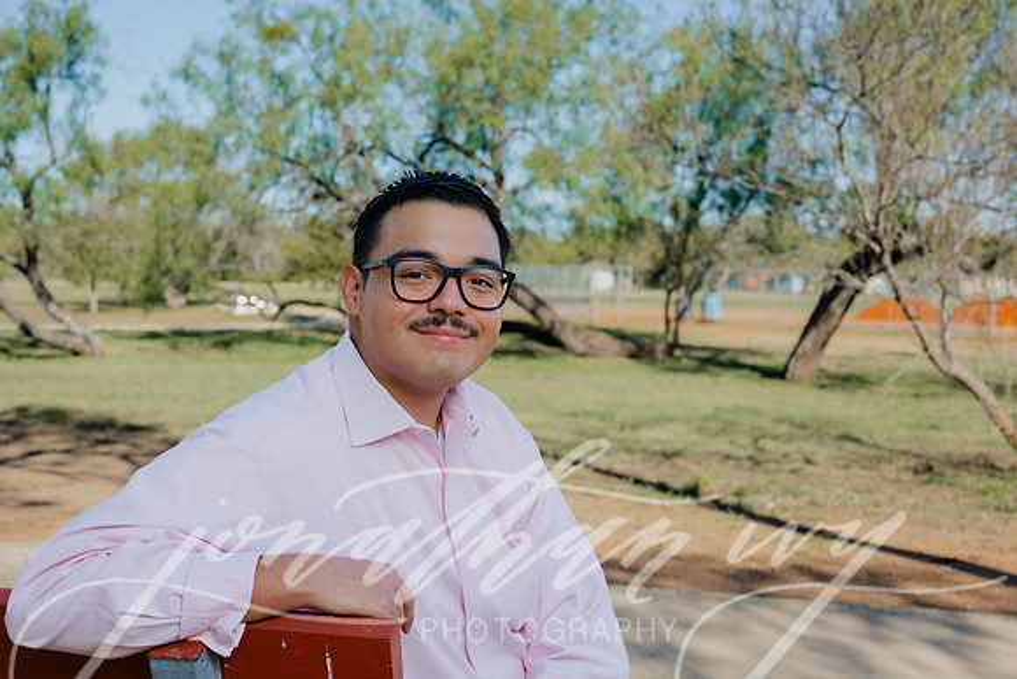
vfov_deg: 27.0
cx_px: 508
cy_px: 340
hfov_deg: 39.6
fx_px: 1413
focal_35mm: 50
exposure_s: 1/200
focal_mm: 50
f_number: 7.1
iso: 100
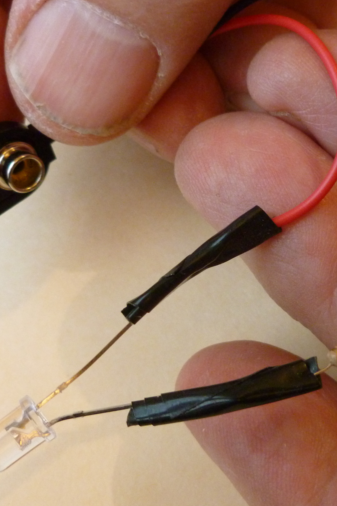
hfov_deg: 26.7
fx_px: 702
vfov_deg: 39.6
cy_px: 237
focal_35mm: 50
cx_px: 241
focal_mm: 5
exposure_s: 1/80
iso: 400
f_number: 3.3
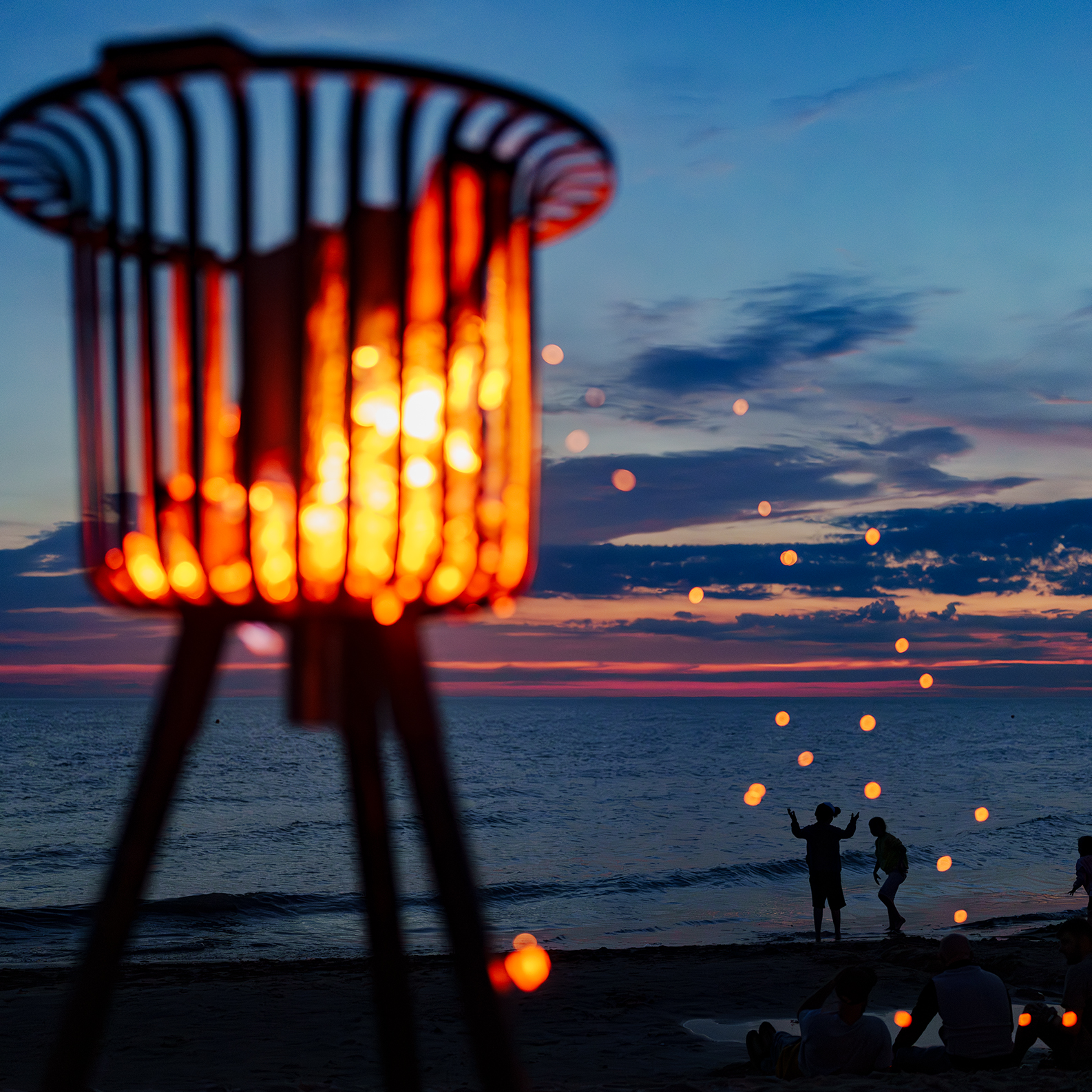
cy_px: 547
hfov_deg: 37.6
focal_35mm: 45
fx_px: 1606
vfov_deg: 37.6
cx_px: 548
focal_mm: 35
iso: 3200
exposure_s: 1/250
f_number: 1.4
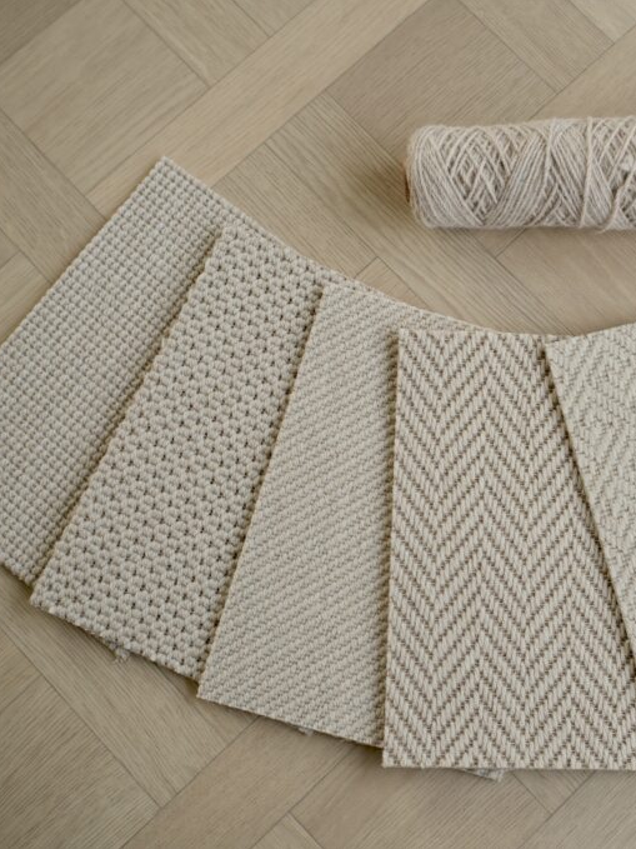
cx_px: 525
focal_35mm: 58
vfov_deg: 33.2
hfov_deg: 24.7
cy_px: 423
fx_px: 1421
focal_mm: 40
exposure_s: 1/50
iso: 100
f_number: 3.2
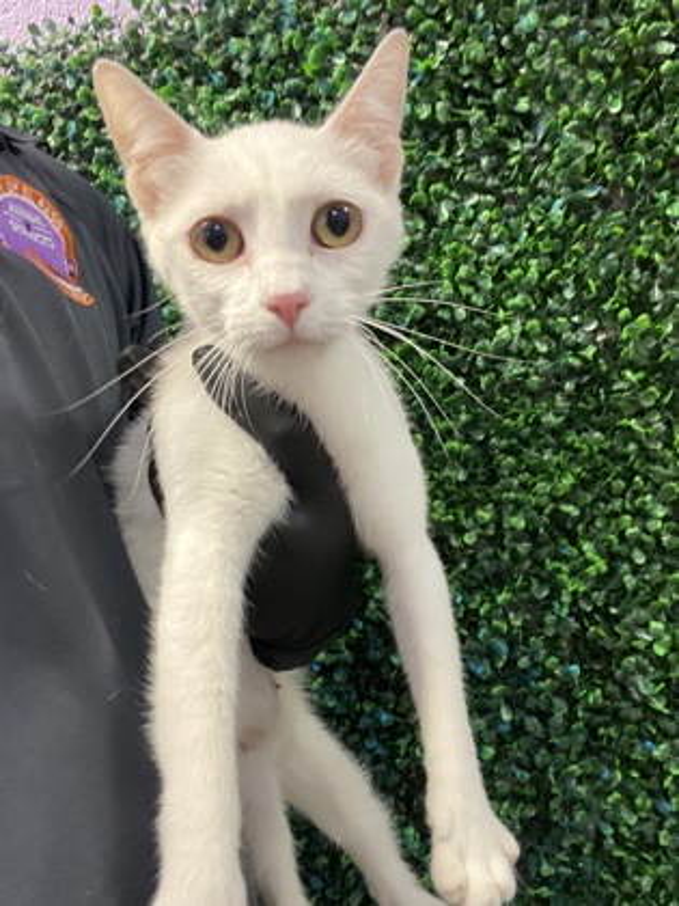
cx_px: 340
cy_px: 453
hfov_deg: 46.8
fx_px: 785
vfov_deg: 60.0
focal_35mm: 30
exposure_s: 1/25
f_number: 2.2
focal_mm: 2.71
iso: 400
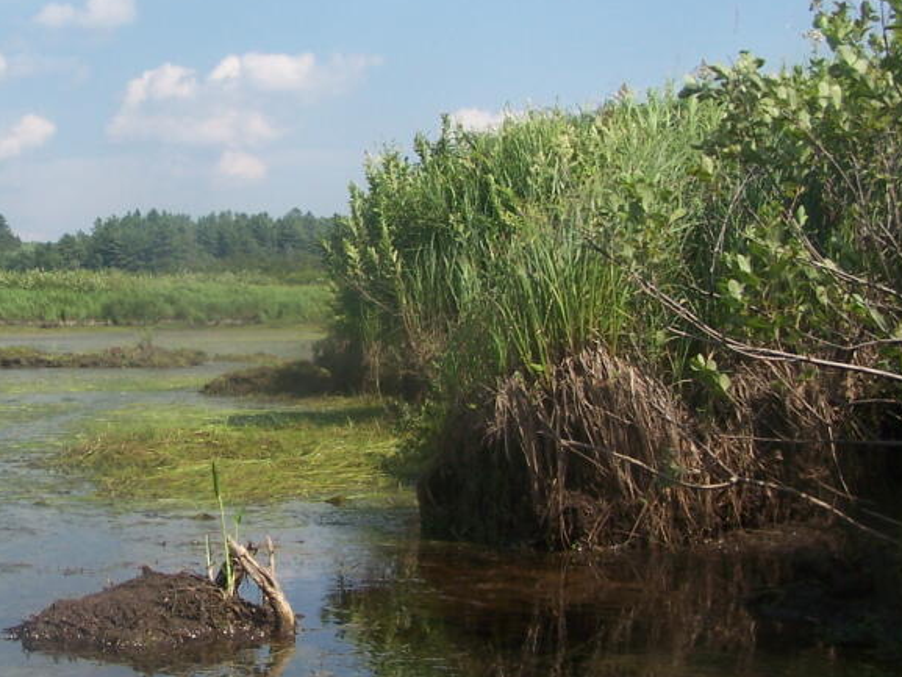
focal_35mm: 71
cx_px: 195
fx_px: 1850
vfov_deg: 20.7
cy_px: 266
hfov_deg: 26.9
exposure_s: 1/640
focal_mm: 6.7
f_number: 4
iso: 80
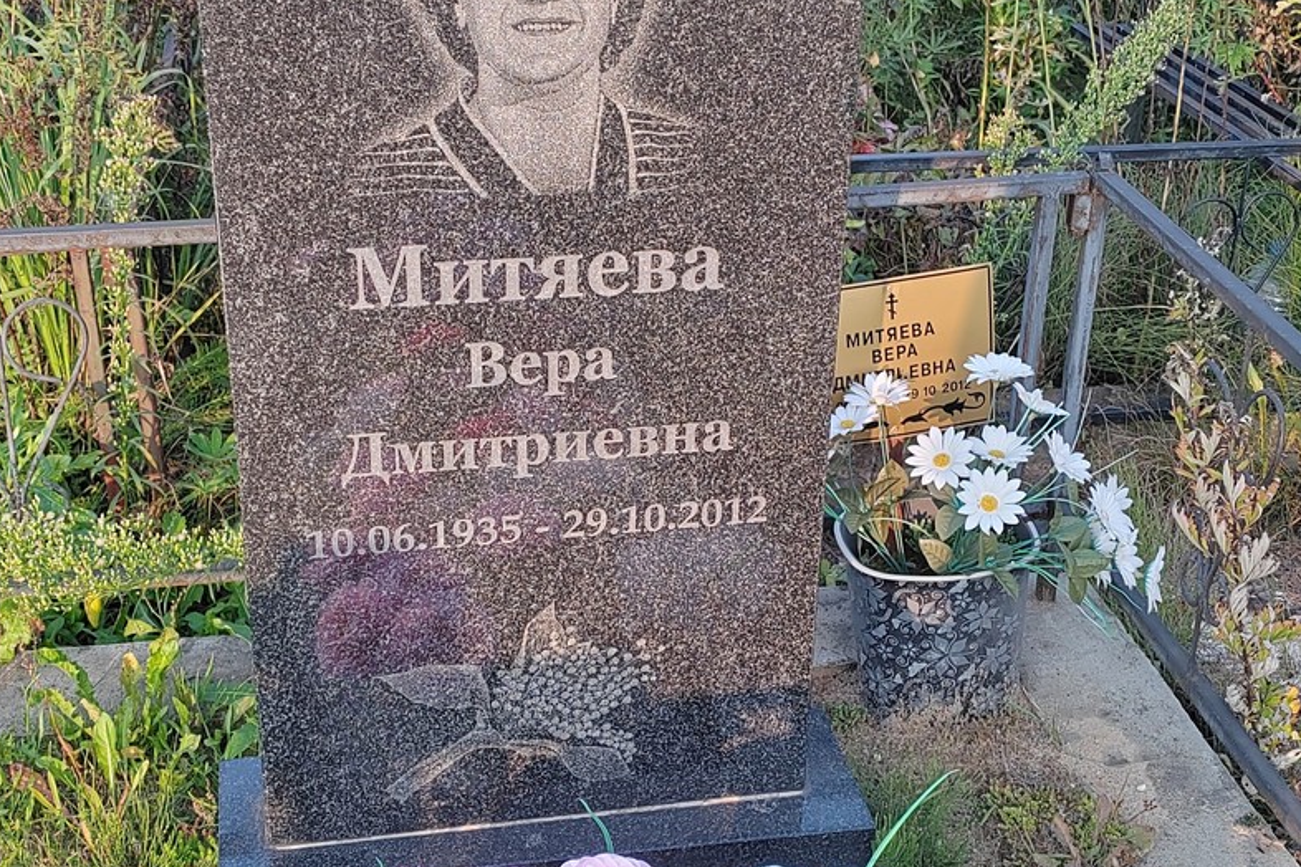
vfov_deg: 25.1
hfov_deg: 36.9
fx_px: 1951
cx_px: 641
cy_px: 453
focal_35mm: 54
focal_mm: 5.52
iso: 100
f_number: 1.9
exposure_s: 1/250
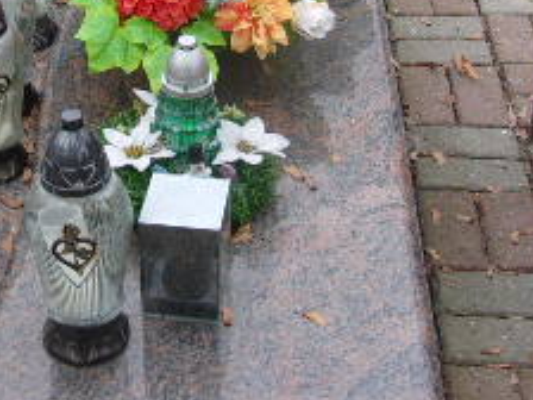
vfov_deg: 18.4
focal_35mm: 77
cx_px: 176
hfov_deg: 25.2
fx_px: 1186
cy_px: -36
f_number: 3
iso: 80
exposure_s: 1/38
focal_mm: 4.9
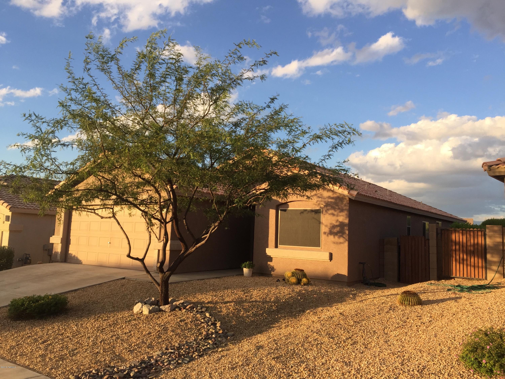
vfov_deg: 48.2
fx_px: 423
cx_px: 252
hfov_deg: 61.7
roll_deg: -3.1
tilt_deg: +3.4
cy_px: 190
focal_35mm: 29
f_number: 2.2
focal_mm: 4.15
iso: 32
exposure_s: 1/534
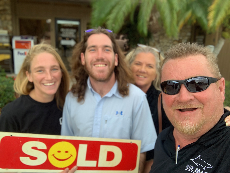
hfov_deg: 56.8
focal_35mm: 32
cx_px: 115
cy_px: 86
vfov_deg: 44.2
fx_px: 213
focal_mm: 2.87
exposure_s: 1/121
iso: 50
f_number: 2.2
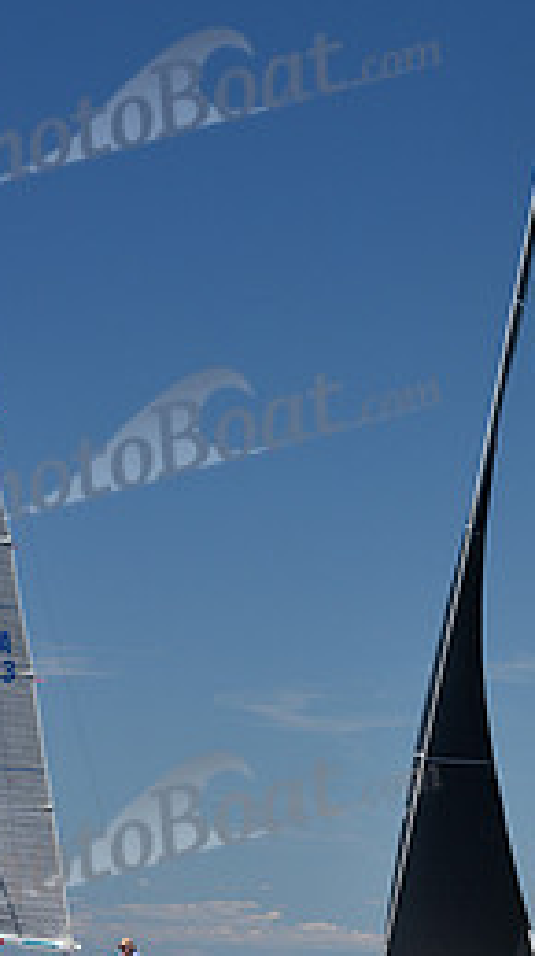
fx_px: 4758
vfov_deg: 11.5
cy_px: 587
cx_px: 633
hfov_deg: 6.4
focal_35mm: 188
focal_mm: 80
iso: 250
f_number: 4.5
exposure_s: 1/800
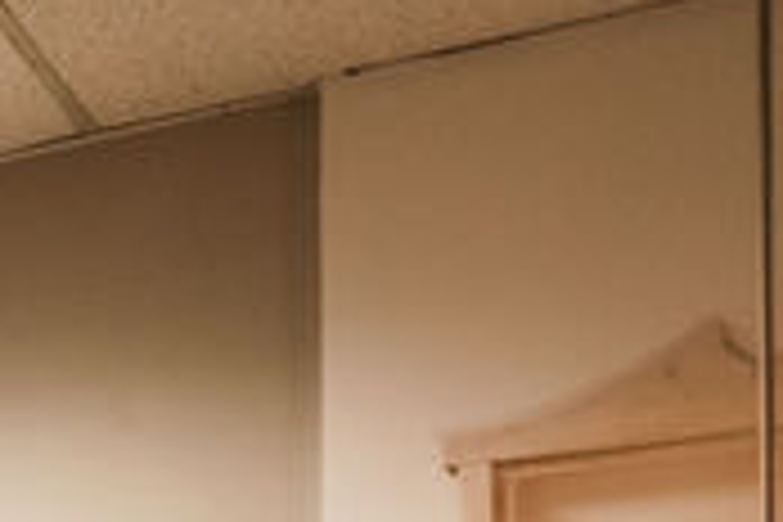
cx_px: -756
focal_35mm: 94
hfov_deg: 16.7
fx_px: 2044
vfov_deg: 12.7
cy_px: 1051
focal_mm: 16
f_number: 5
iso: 1600
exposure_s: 1/160
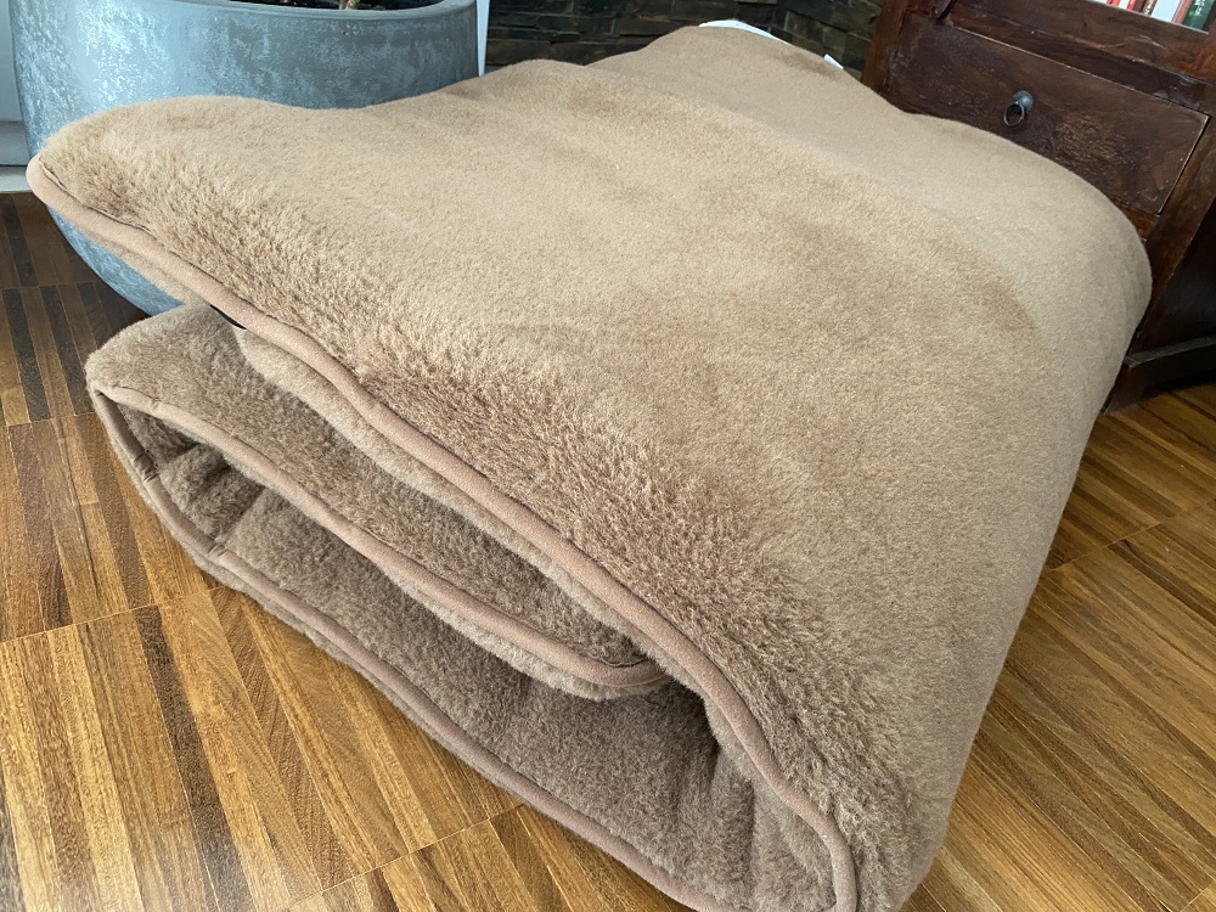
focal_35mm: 26
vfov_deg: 53.1
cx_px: 608
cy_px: 456
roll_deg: -10.8
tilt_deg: -33.0
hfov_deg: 67.3
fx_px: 913
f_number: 1.8
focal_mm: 4.25
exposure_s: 1/60
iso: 250
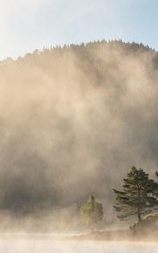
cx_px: 170
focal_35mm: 169
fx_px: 1163
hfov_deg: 7.7
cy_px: 170
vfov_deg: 12.4
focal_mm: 40
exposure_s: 1/200
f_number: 7.1
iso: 200
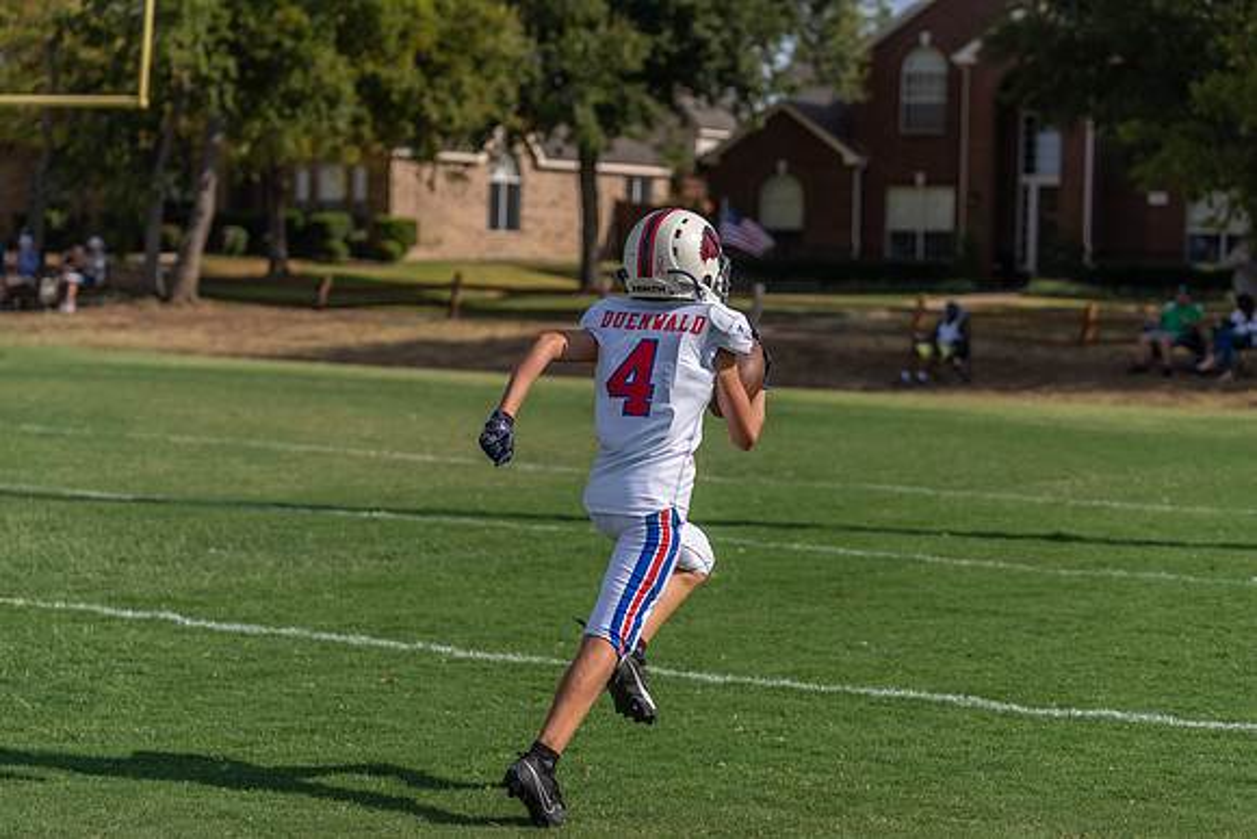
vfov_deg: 14.9
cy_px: 420
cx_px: 628
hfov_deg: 22.1
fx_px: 3213
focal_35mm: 92
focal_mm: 92
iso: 100
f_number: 3.5
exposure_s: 1/2500
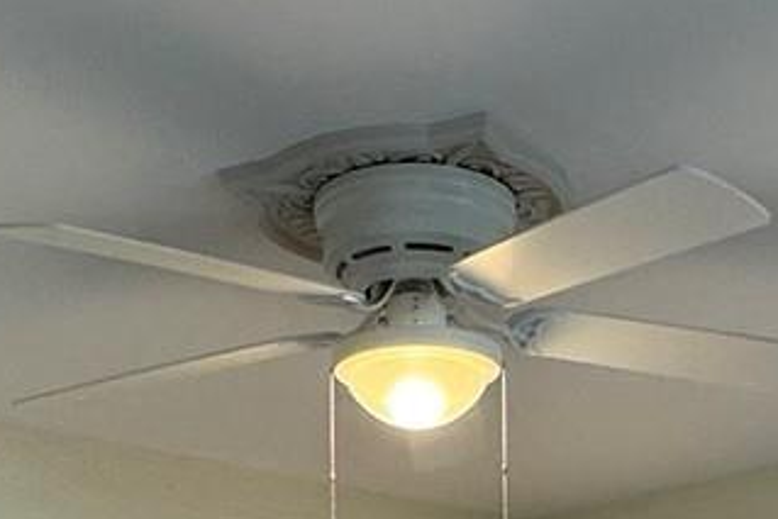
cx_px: 473
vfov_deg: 16.1
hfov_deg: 27.6
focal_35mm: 73
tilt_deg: -3.5
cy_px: 909
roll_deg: +0.1
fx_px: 1578
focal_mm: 2.22
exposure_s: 1/120
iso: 160
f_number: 2.2
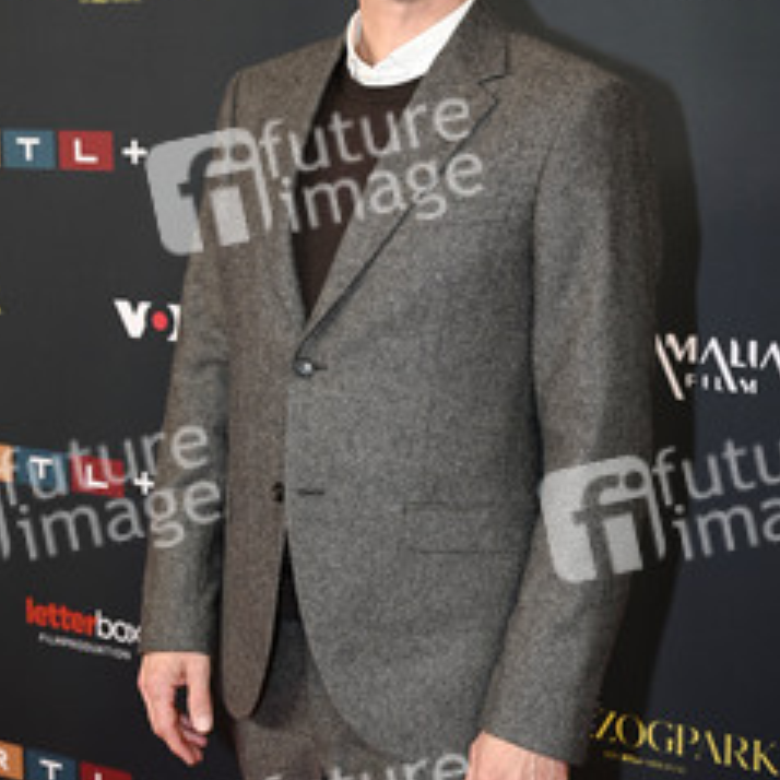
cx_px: 410
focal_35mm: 67
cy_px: 341
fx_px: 1708
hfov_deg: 25.7
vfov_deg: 25.7
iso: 1250
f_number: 6.3
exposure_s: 1/160
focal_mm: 47
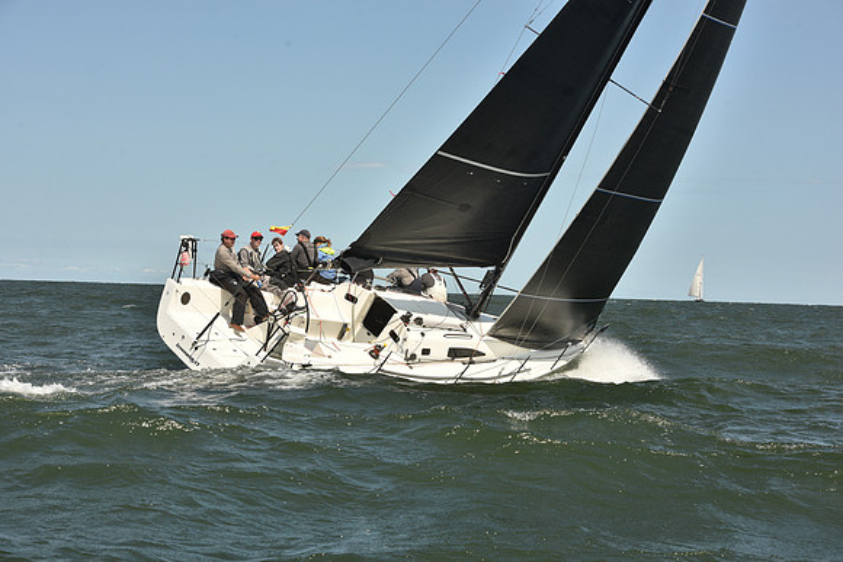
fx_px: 1639
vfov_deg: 19.5
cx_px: 422
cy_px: 281
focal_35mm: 70
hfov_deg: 28.8
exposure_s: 1/800
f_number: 10
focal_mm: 70
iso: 250
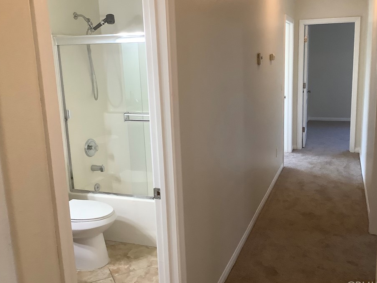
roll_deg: +4.5
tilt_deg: -12.5
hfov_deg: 52.5
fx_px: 381
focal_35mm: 35
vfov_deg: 40.7
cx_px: 207
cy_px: 132
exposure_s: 1/60
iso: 160
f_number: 2.4
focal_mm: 3.3
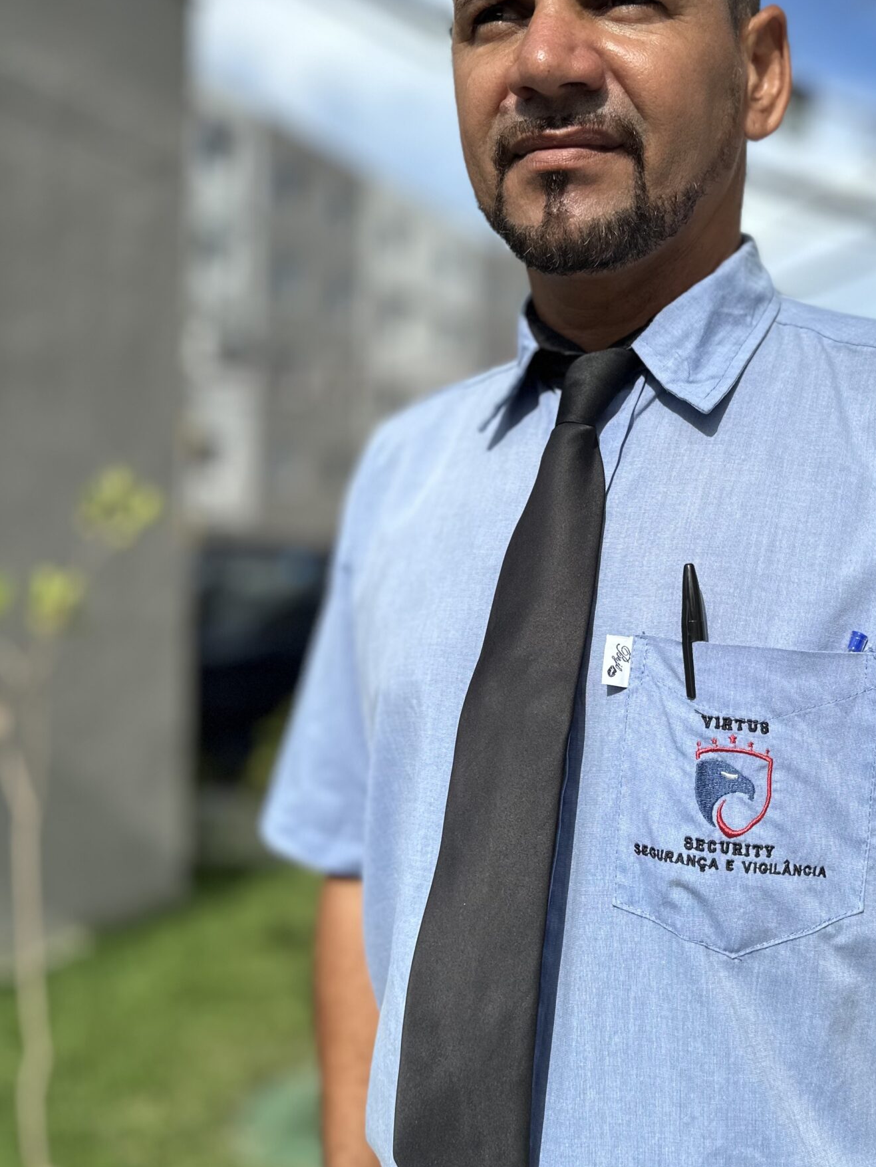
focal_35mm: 35
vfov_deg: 52.6
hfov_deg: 39.8
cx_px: 638
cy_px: 546
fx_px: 1181
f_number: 1.78
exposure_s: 1/3861
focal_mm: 6.86
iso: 80
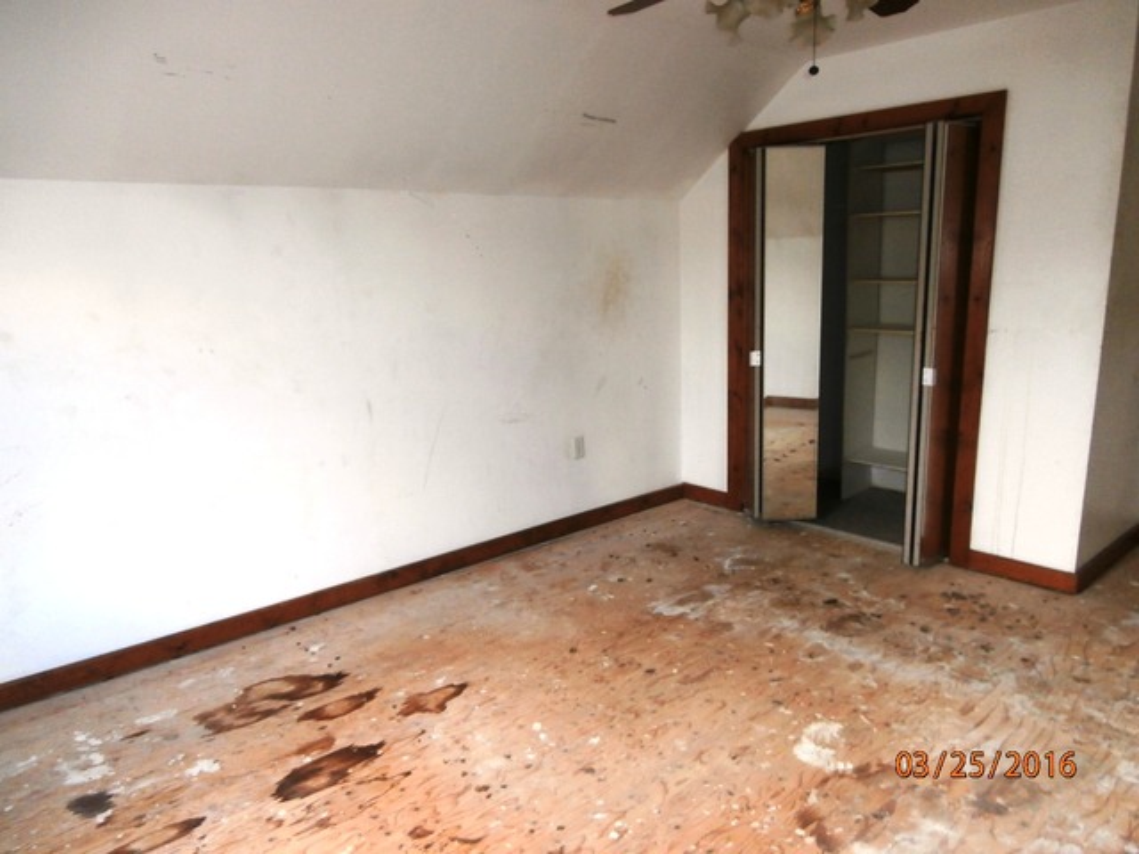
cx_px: 570
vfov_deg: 56.8
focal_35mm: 24
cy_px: 427
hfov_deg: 71.6
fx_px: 790
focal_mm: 4.2
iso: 200
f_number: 3
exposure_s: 1/30
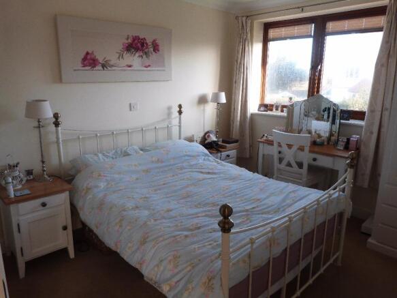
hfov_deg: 69.4
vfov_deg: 54.9
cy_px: 149
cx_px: 198
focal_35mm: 25
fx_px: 287
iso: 160
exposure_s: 1/60
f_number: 2.8
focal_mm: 4.5
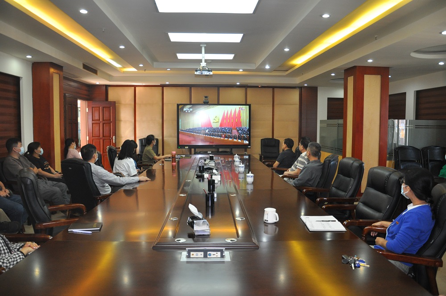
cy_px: 148
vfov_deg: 47.8
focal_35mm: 27
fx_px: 334
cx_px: 223
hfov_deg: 67.4
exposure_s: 1/100
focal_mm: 18
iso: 800
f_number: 3.5
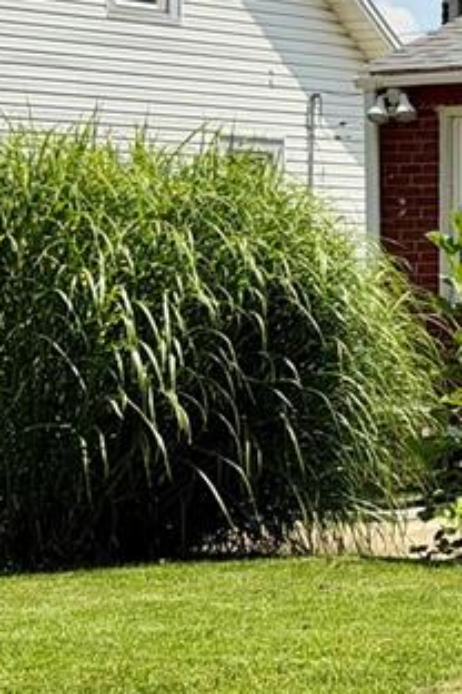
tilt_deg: +4.2
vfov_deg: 12.4
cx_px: 1104
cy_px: 58
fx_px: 3157
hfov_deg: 7.8
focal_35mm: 164
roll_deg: +0.9
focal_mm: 6.76
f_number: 1.78
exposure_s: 1/4878
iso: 64
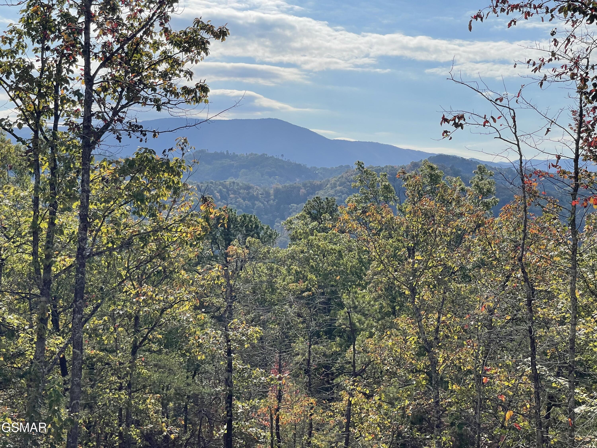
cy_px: 224
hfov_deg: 30.3
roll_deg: -2.6
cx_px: 298
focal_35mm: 64
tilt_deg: -1.4
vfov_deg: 22.9
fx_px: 1104
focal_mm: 7.5
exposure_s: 1/3040
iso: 20
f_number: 2.2
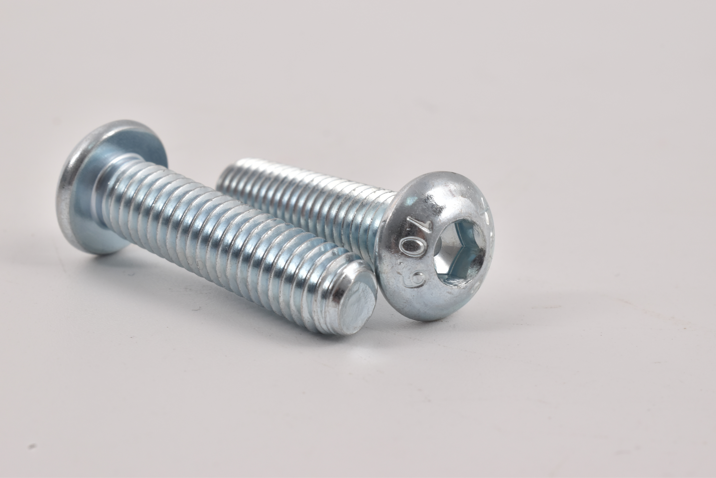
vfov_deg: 16.6
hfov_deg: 24.6
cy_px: 239
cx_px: 358
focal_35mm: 82
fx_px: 1641
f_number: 20
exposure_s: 1/60
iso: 560
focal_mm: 55
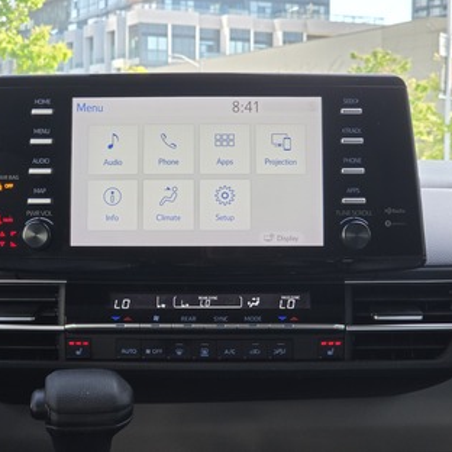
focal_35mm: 82
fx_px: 1211
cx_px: 197
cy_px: 225
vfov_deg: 21.1
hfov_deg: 21.1
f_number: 2.4
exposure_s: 1/120
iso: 50
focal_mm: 7
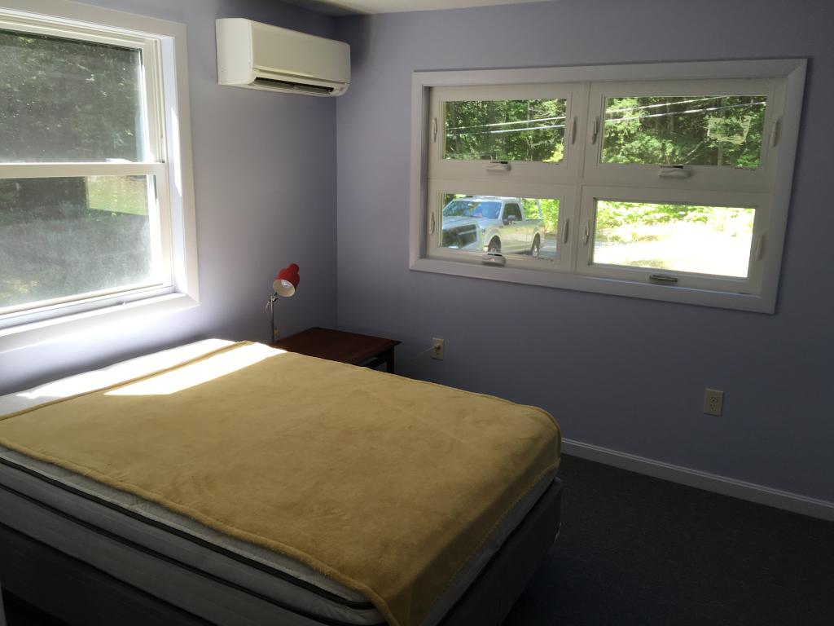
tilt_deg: -11.4
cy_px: 313
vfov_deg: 48.2
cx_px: 417
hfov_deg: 61.7
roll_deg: -1.3
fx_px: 699
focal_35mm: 29
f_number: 2.2
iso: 25
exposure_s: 1/60
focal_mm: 4.15
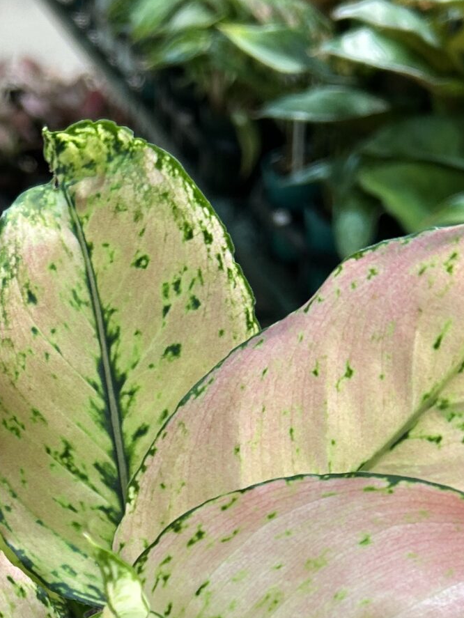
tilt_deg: -39.2
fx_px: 1339
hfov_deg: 19.5
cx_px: 107
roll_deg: -5.3
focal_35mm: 75
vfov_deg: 24.2
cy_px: 689
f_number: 1.5
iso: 80
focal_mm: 5.7
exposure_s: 1/60
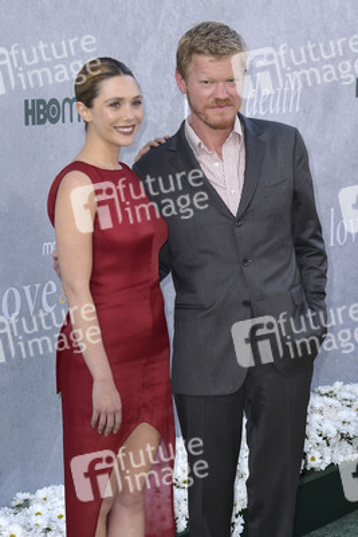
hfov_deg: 17.5
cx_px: 179
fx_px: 1162
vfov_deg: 26.0
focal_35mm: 78
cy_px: 268
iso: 500
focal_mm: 78
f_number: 6.3
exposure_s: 1/250
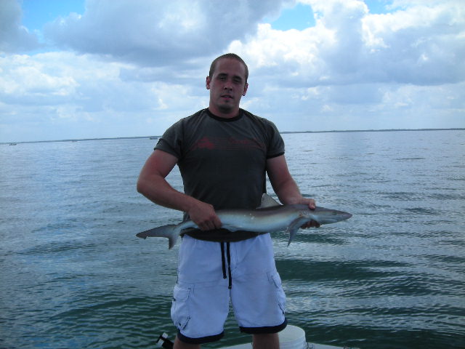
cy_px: 174
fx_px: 510
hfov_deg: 49.0
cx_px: 232
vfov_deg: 37.7
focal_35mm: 38
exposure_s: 1/172
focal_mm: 6.3
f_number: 6.4
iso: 50
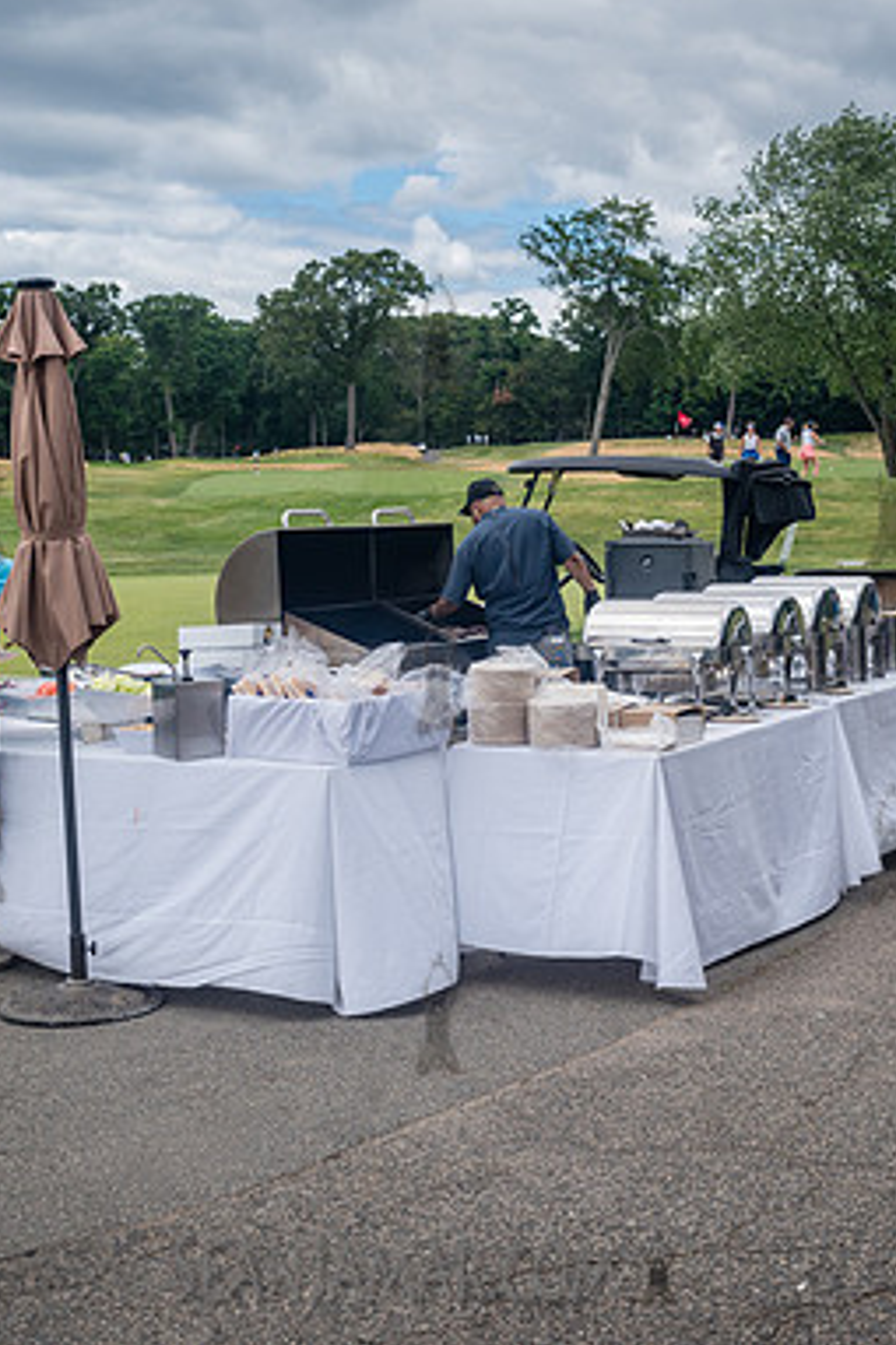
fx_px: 1980
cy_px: 672
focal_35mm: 53
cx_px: 436
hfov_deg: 25.5
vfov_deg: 37.5
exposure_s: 1/1600
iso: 200
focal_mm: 35
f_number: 5.6
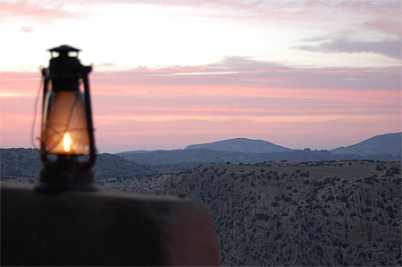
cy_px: 134
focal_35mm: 63
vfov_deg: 21.5
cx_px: 201
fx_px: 702
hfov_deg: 32.0
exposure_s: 1/30
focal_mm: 42
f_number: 5.3
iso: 450
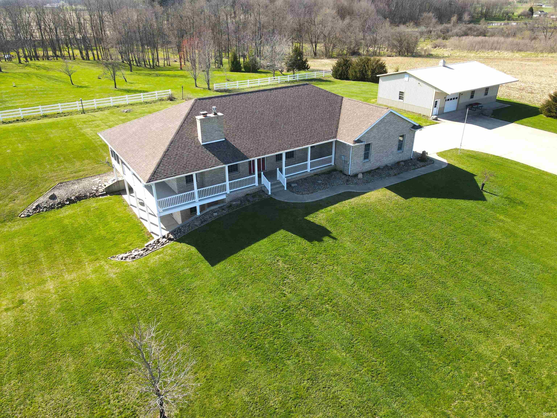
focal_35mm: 24
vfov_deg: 56.8
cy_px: 209
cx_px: 278
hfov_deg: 71.6
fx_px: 386
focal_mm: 4.5
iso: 110
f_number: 2.8
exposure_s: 1/320
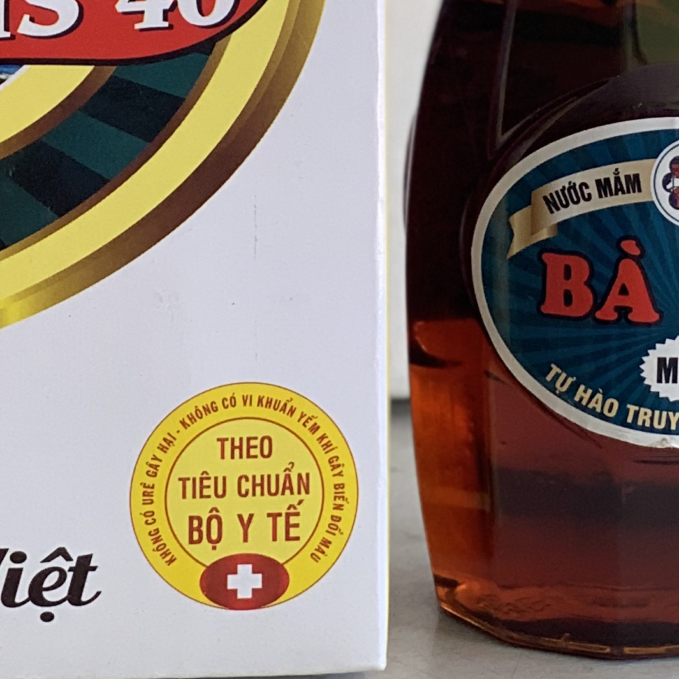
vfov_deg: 9.6
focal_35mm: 174
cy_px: -460
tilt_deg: +0.4
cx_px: -73
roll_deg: -0.2
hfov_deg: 9.9
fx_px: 3861
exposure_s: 1/122
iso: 50
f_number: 2.4
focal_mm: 6
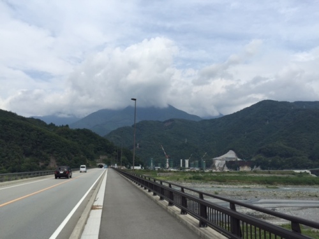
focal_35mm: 29
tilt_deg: +7.2
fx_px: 267
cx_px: 160
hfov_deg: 61.7
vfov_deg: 48.2
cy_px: 120
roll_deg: -1.5
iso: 32
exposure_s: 1/2198
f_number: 2.2
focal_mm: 4.15
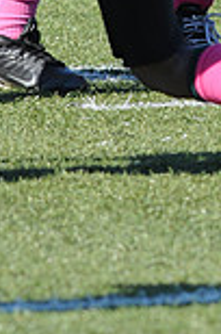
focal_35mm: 1693
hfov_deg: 0.8
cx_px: 378
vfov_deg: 1.2
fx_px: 15659
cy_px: -213
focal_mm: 300
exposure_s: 1/500
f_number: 6.3
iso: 200
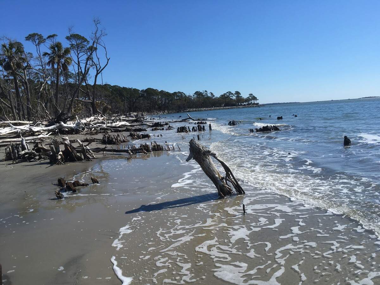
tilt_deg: -6.9
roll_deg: +3.9
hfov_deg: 61.7
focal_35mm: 29
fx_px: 318
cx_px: 190
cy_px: 142
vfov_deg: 48.2
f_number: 2.2
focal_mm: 4.15
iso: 25
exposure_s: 1/2481
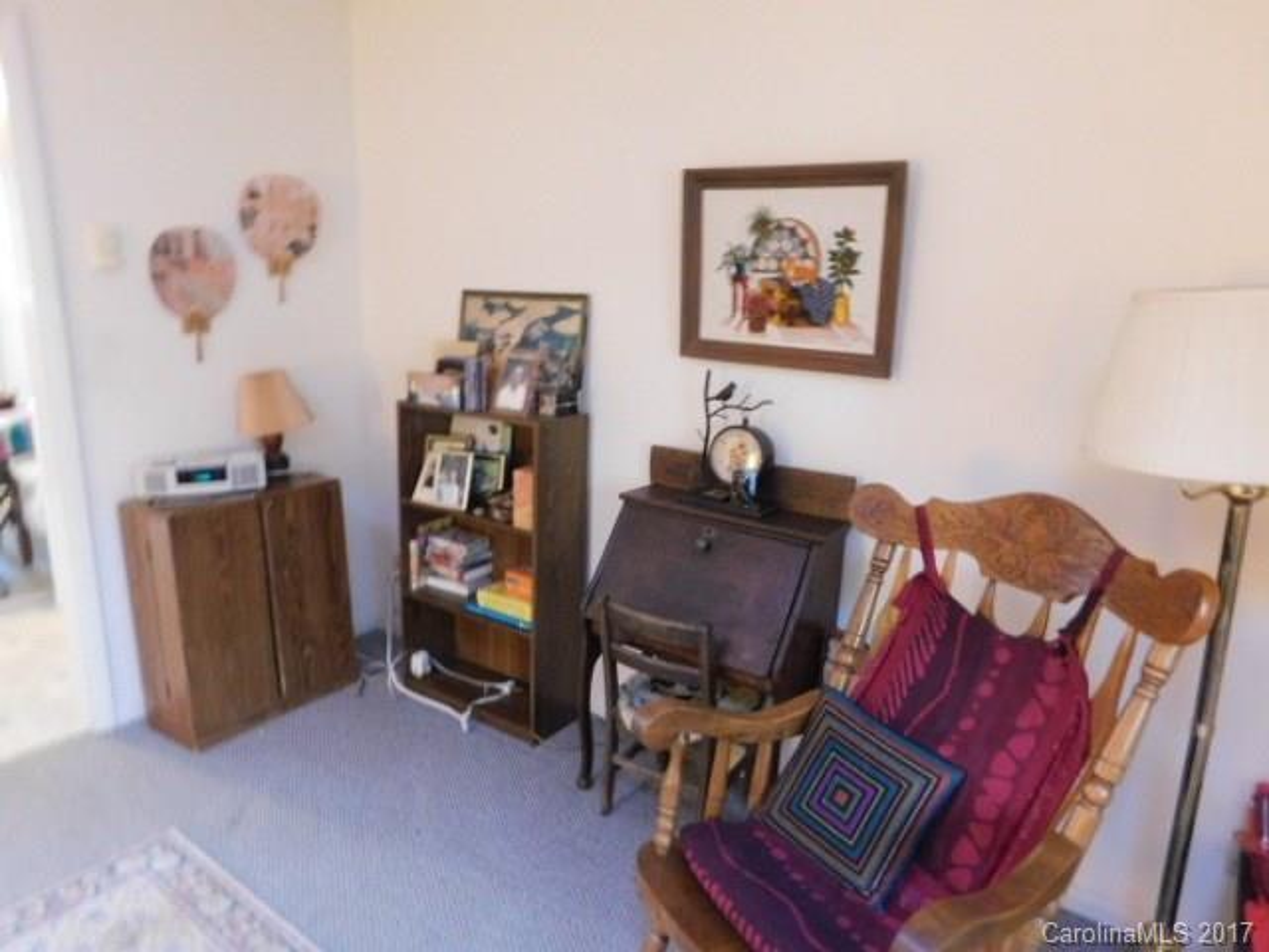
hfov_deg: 73.9
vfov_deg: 58.9
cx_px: 634
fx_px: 843
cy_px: 476
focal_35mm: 23
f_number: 3
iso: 800
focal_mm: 4
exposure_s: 1/5
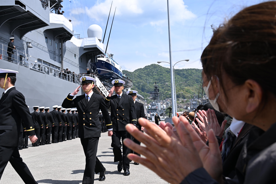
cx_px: 123
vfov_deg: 34.5
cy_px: 91
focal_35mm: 39
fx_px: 296
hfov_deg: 49.9
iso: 100
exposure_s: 1/250
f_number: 8
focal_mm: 31.5
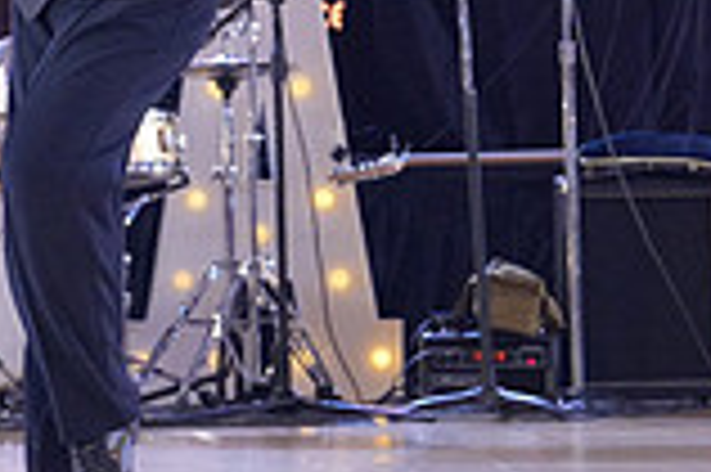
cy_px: -191
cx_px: 94
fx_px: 7241
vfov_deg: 3.7
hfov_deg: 5.6
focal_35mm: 367
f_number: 4
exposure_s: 1/500
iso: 2500
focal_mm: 100
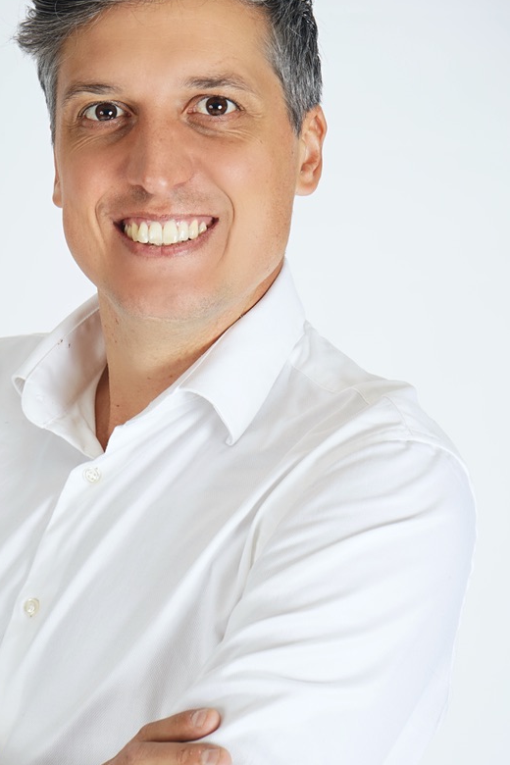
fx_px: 1657
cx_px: 172
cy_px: 412
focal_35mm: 78
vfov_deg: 26.0
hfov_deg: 17.5
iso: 100
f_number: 9
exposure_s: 1/125
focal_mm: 56
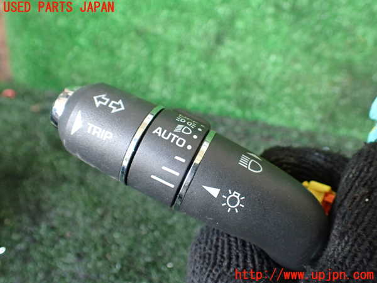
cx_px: 188
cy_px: 142
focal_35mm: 30
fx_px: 327
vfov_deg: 46.8
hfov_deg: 60.0
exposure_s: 1/125
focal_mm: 5.4
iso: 640
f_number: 2.3
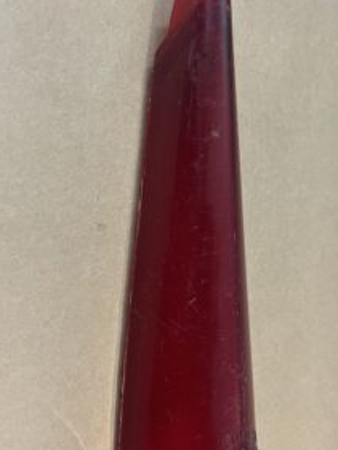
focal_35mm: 40
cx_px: 181
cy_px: 251
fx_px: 520
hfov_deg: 36.0
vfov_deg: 46.7
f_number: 1.6
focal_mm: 5.1
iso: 125
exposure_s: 1/50
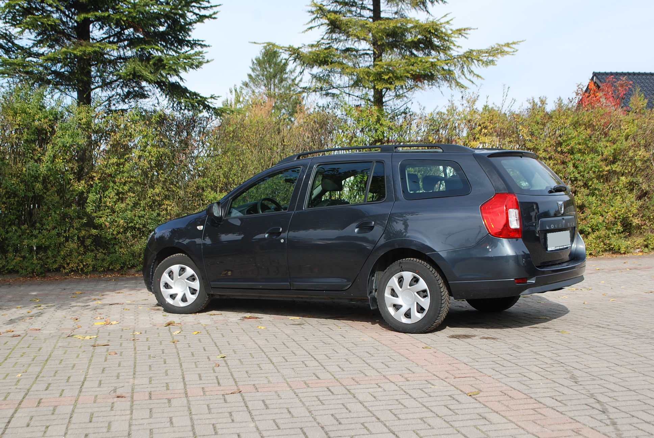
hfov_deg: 43.6
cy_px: 219
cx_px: 327
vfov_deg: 29.9
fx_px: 818
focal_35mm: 45
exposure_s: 1/160
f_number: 6.3
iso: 100
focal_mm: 30
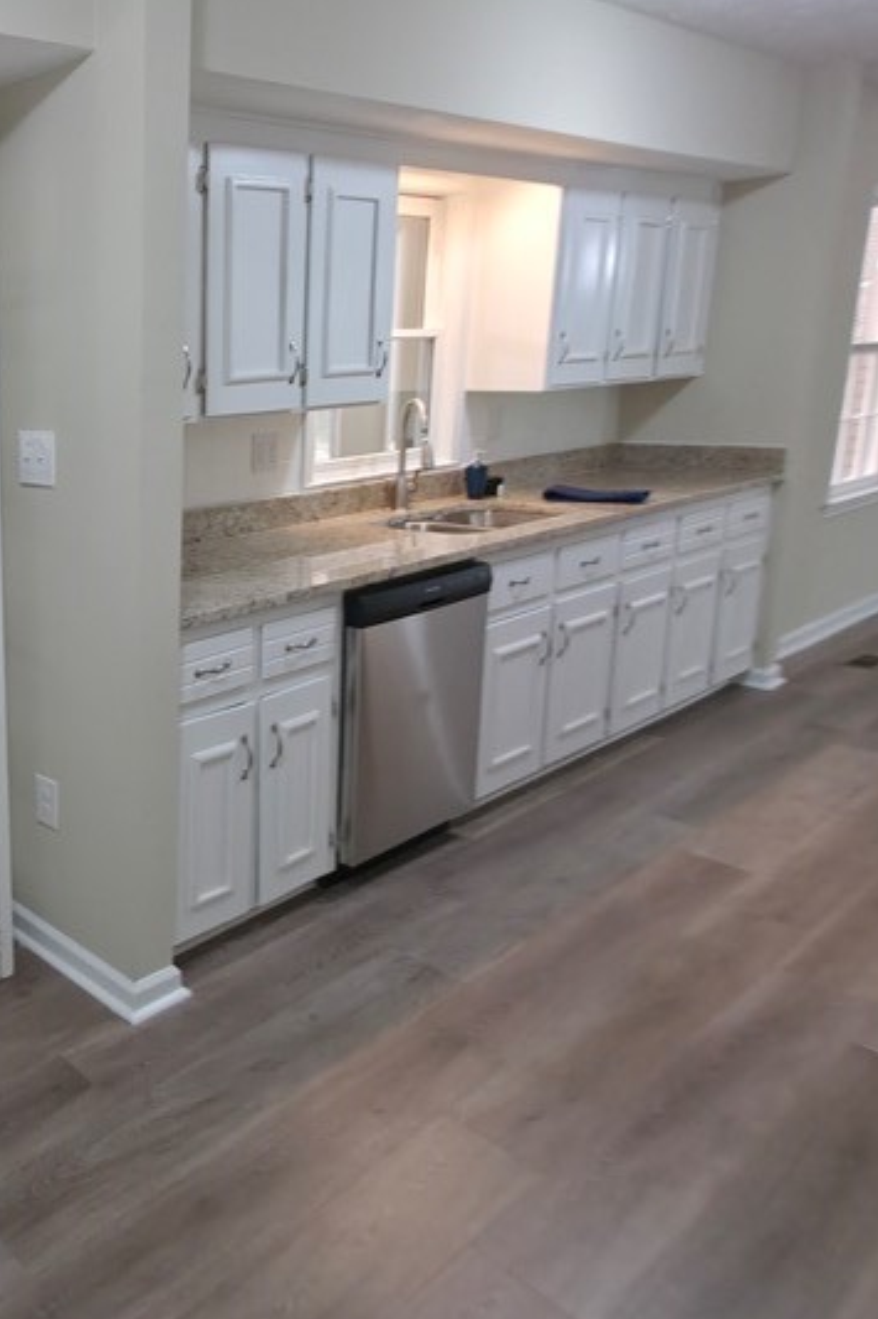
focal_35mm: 26
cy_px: 567
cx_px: -47
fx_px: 952
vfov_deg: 69.1
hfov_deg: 41.4
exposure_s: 1/30
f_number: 1.9
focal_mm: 2.2
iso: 80
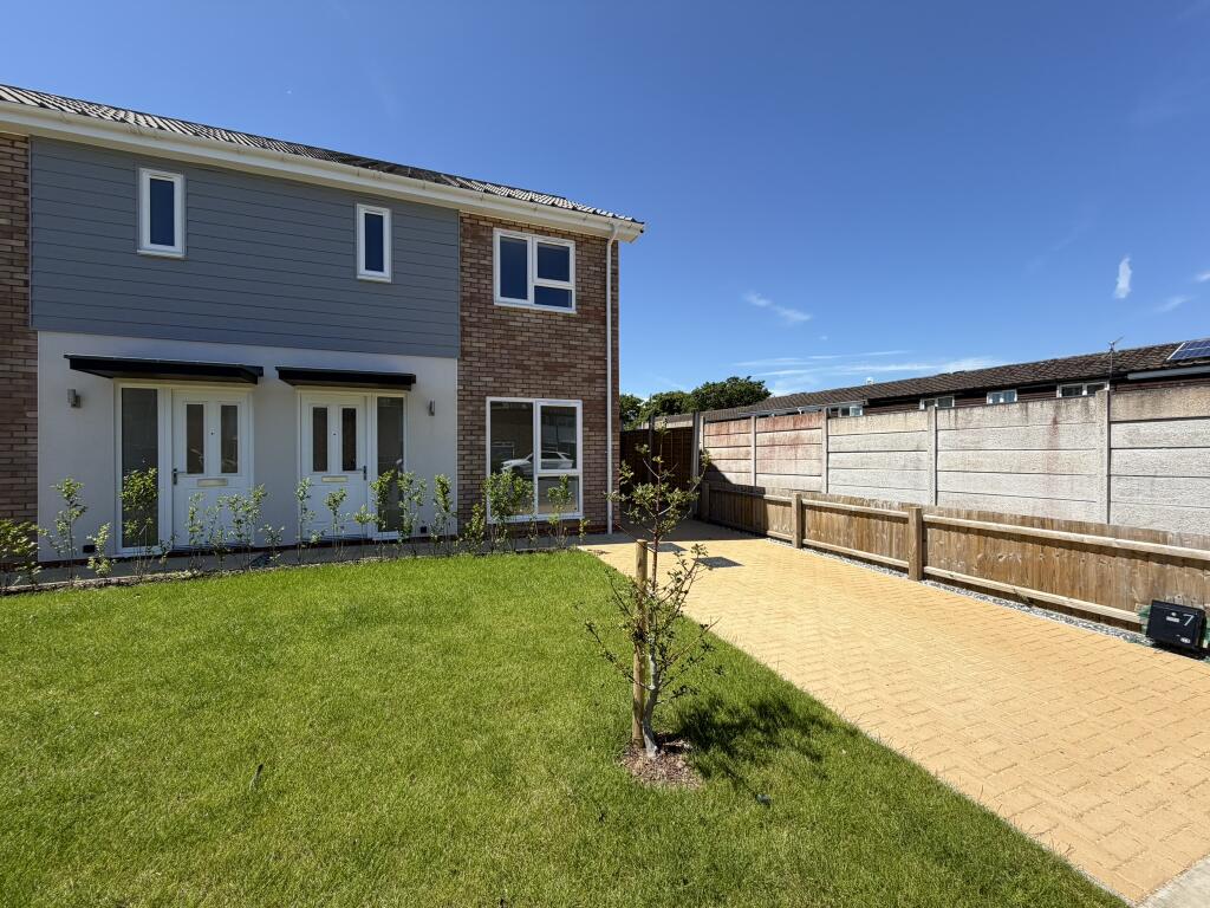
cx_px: 605
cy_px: 454
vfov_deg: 85.7
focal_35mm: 14
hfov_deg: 102.1
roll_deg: +0.7
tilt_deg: +1.5
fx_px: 489
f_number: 2.2
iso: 25
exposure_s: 1/770
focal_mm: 2.22
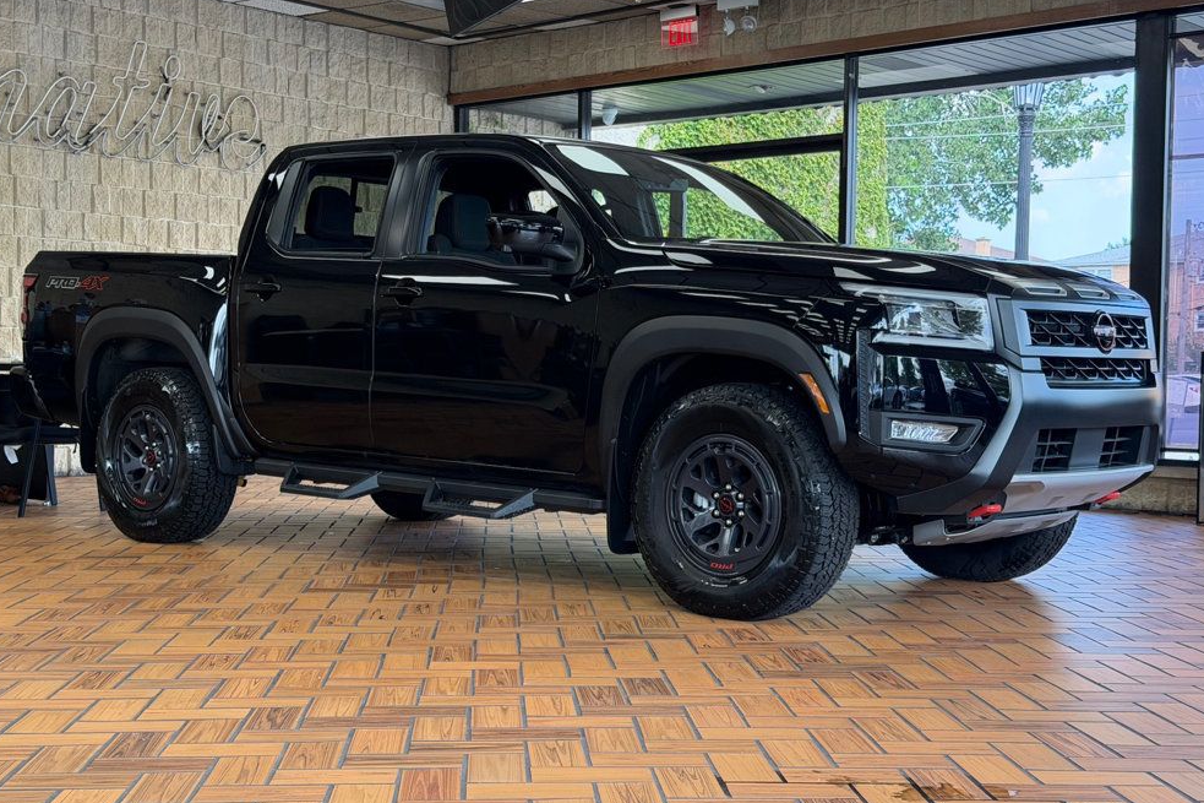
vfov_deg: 26.0
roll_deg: -0.8
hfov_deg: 38.2
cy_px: 379
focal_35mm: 52
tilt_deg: -1.5
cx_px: 593
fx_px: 1739
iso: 125
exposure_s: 1/187
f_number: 1.78
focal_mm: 6.76
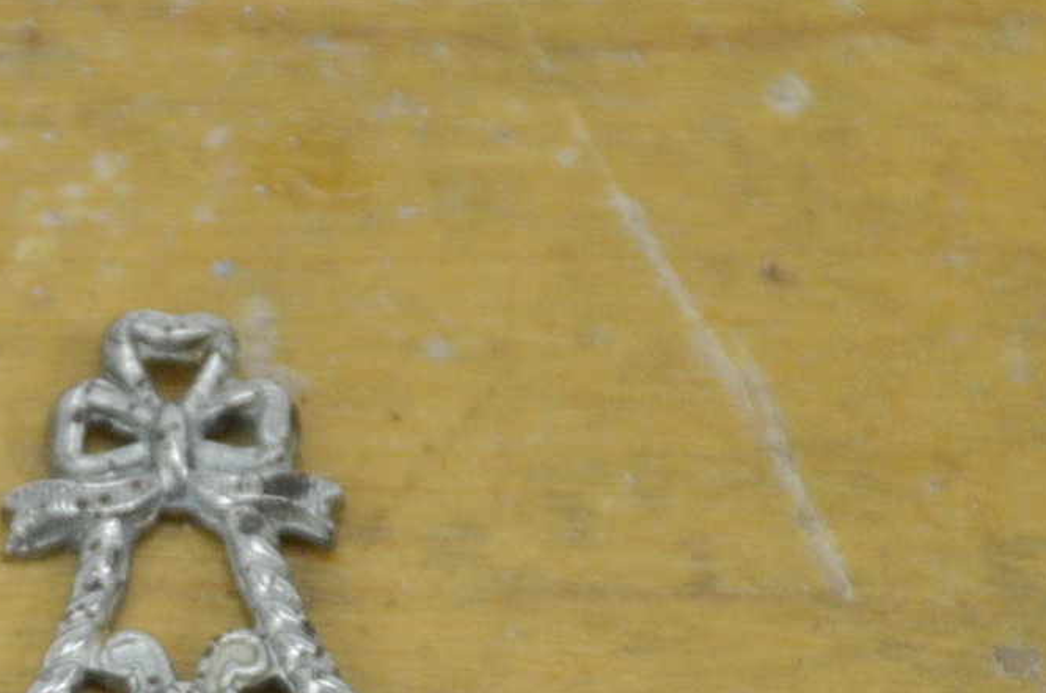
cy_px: 998
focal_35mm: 749
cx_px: 151
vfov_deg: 1.8
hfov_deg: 2.8
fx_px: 21711
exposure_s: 1/250
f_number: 5.6
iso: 720
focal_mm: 135
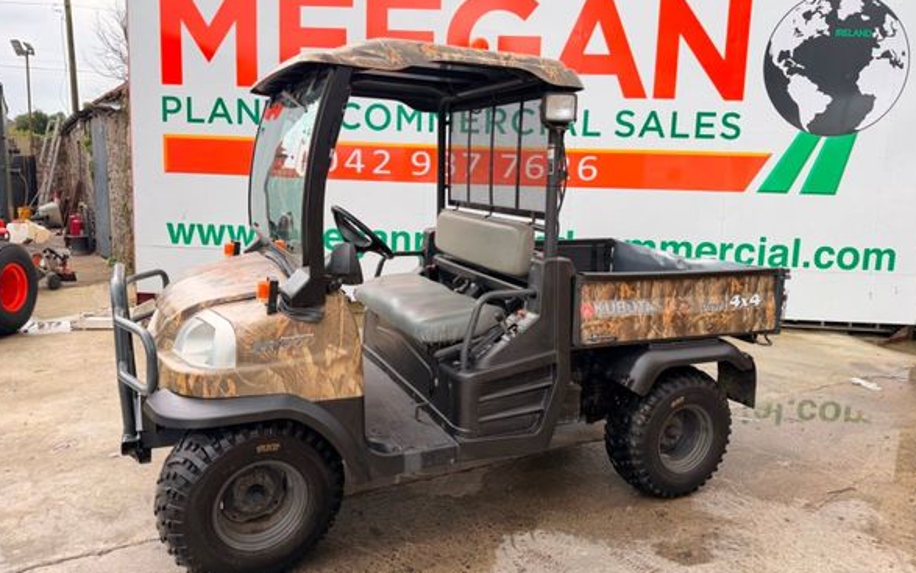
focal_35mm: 26
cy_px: 261
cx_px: 459
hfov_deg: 70.4
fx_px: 649
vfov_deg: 47.6
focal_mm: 6.76
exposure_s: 1/813
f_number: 1.78
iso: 100
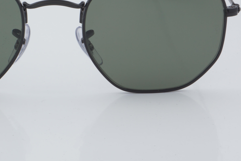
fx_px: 929
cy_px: 36
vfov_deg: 9.9
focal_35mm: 139
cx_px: 52
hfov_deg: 14.7
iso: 100
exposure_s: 1/4
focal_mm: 55
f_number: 32
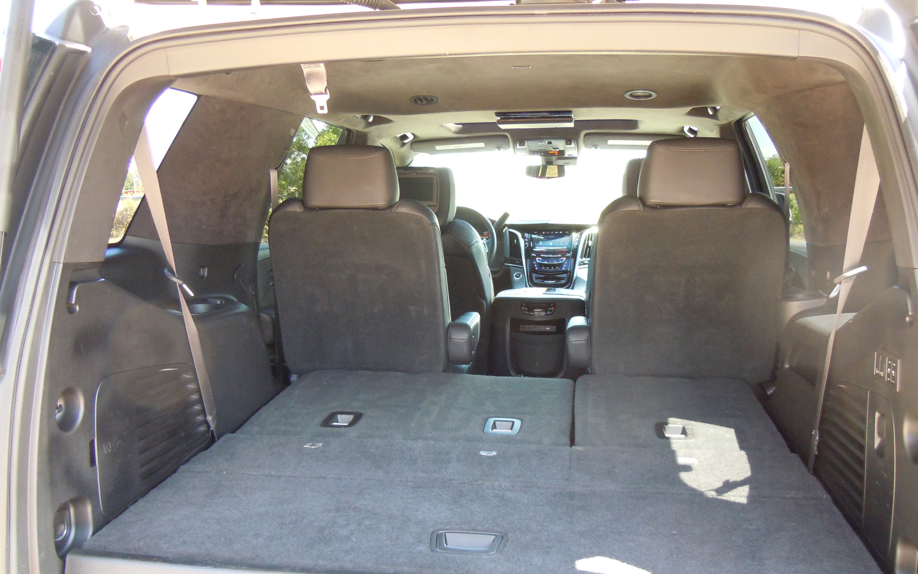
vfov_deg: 39.3
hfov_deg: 59.7
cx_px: 457
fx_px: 801
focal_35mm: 32
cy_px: 341
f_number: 3.5
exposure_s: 1/60
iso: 400
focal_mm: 5.4
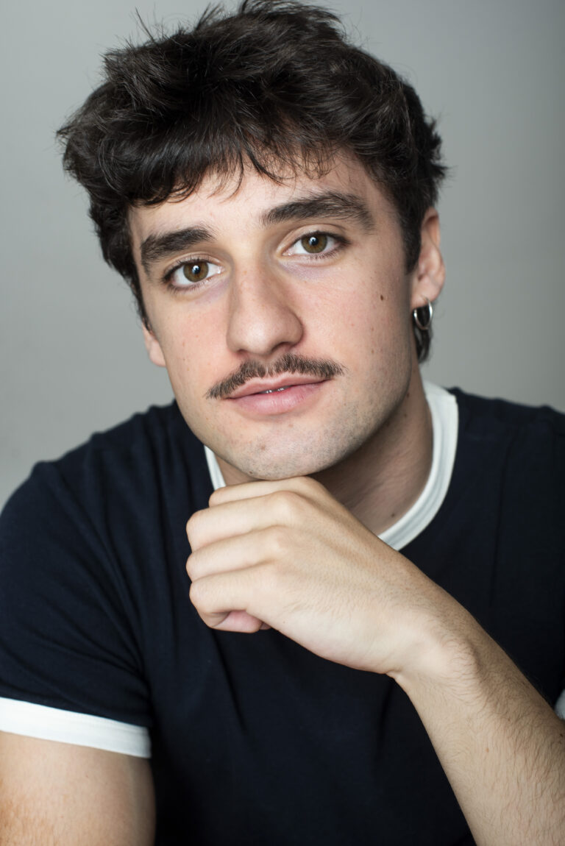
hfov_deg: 27.0
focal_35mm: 50
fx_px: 1176
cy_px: 423
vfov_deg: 39.6
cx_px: 282
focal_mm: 50
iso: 125
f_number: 5.6
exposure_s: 1/125
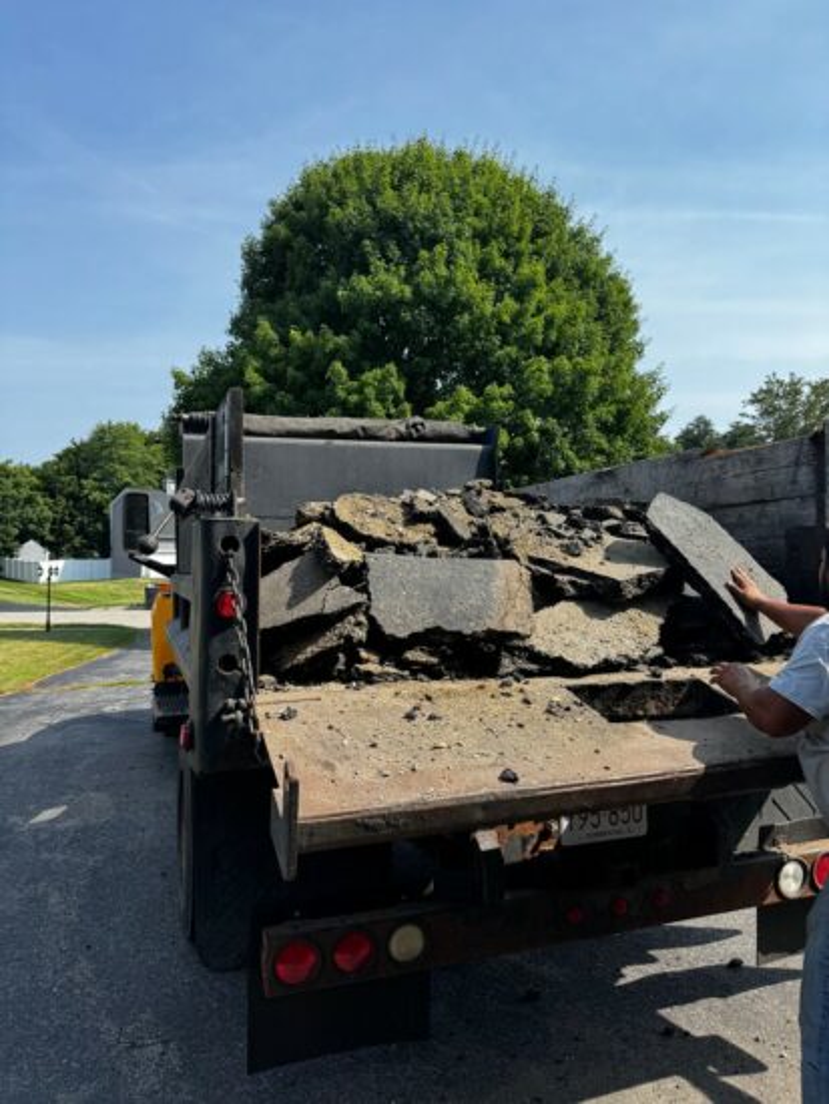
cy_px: 552
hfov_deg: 56.9
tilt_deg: -1.7
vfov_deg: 71.6
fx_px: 766
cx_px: 414
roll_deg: -0.5
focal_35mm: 24
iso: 80
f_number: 1.78
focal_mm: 6.76
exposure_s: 1/2833
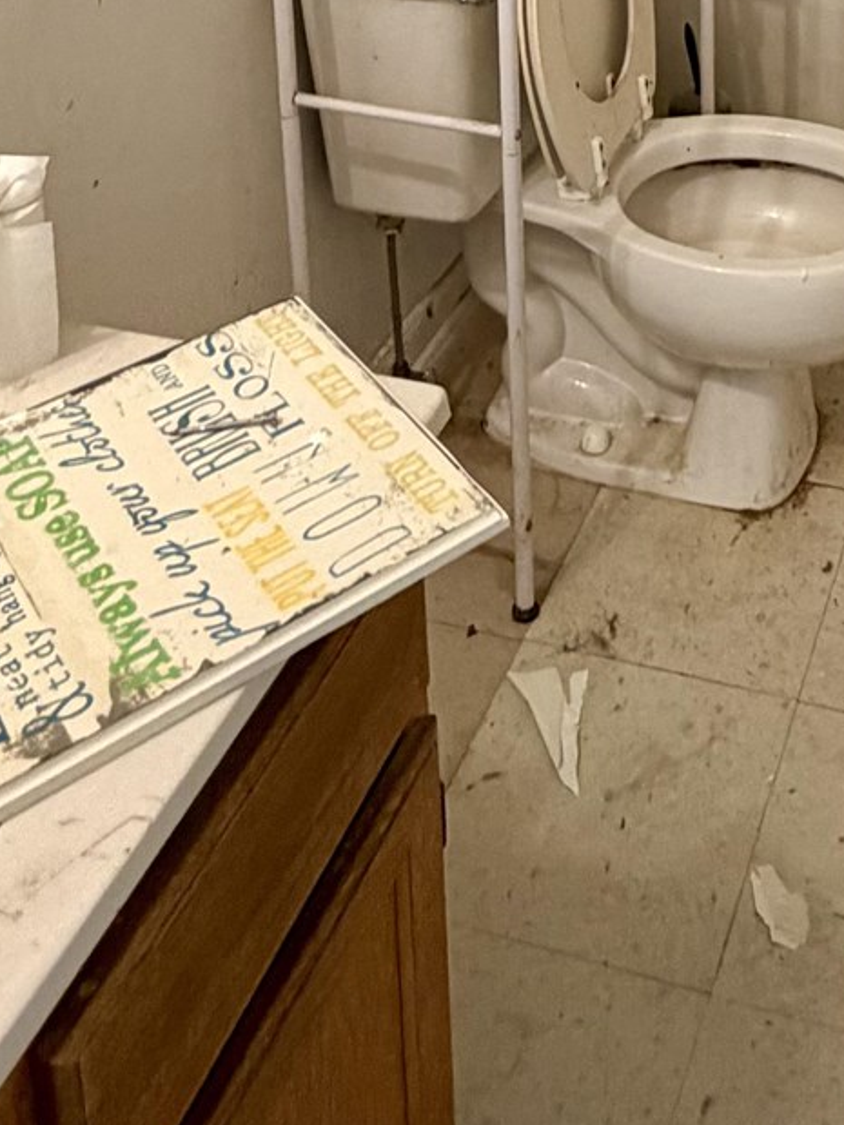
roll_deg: +0.3
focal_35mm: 52
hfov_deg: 26.9
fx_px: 1690
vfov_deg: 28.9
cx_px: 784
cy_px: -392
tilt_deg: -10.8
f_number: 2.2
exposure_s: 1/60
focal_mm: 2.22
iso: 200
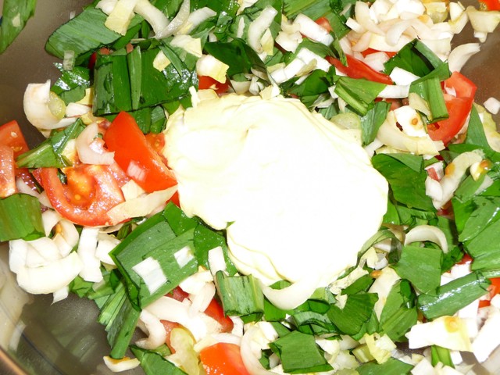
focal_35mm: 40
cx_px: 250
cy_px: 188
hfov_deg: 46.8
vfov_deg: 36.0
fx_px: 578
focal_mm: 6.7
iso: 100
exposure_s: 1/30
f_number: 3.9
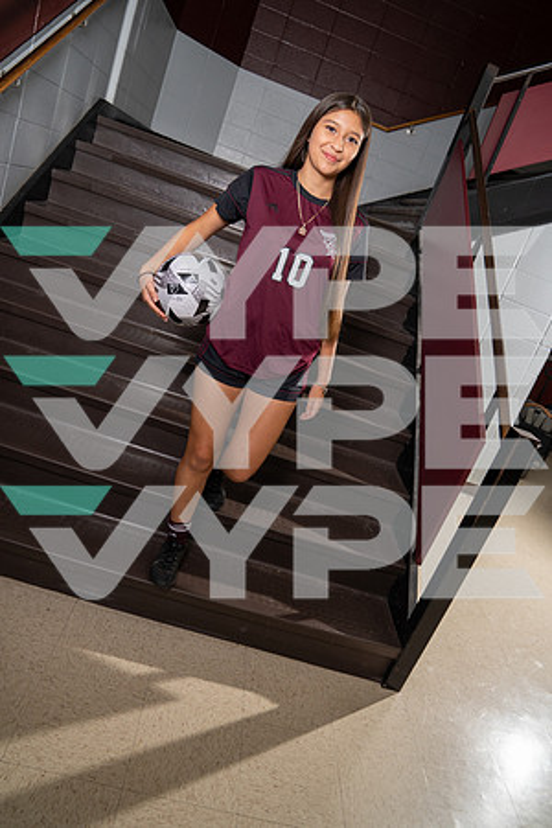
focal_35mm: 24
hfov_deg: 53.1
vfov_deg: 73.7
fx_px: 552
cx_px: 276
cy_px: 414
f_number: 7.1
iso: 400
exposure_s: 1/250
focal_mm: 24
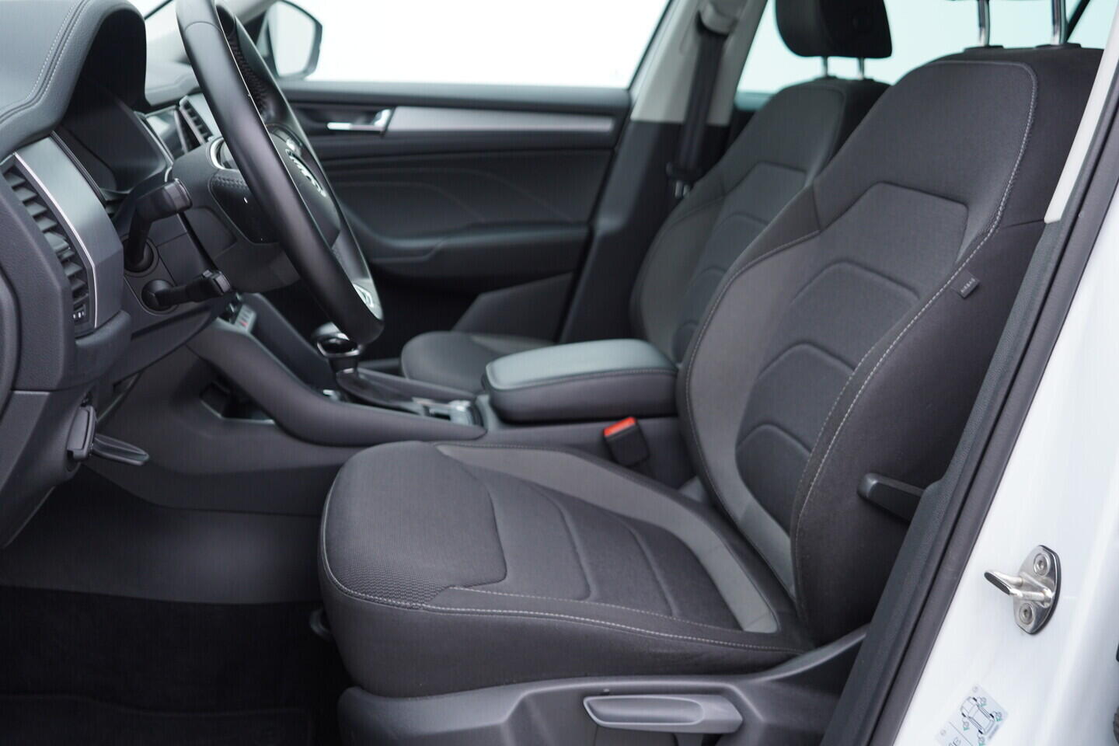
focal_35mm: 36
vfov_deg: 36.9
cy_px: 373
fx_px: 1119
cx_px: 560
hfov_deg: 53.1
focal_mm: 24
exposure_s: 1/40
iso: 125
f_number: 2.8
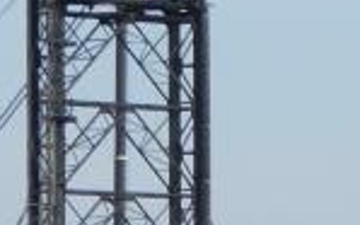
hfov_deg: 3.2
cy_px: 503
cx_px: 423
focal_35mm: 656
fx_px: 6434
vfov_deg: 2.0
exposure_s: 1/400
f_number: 4.9
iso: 80
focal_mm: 16.1
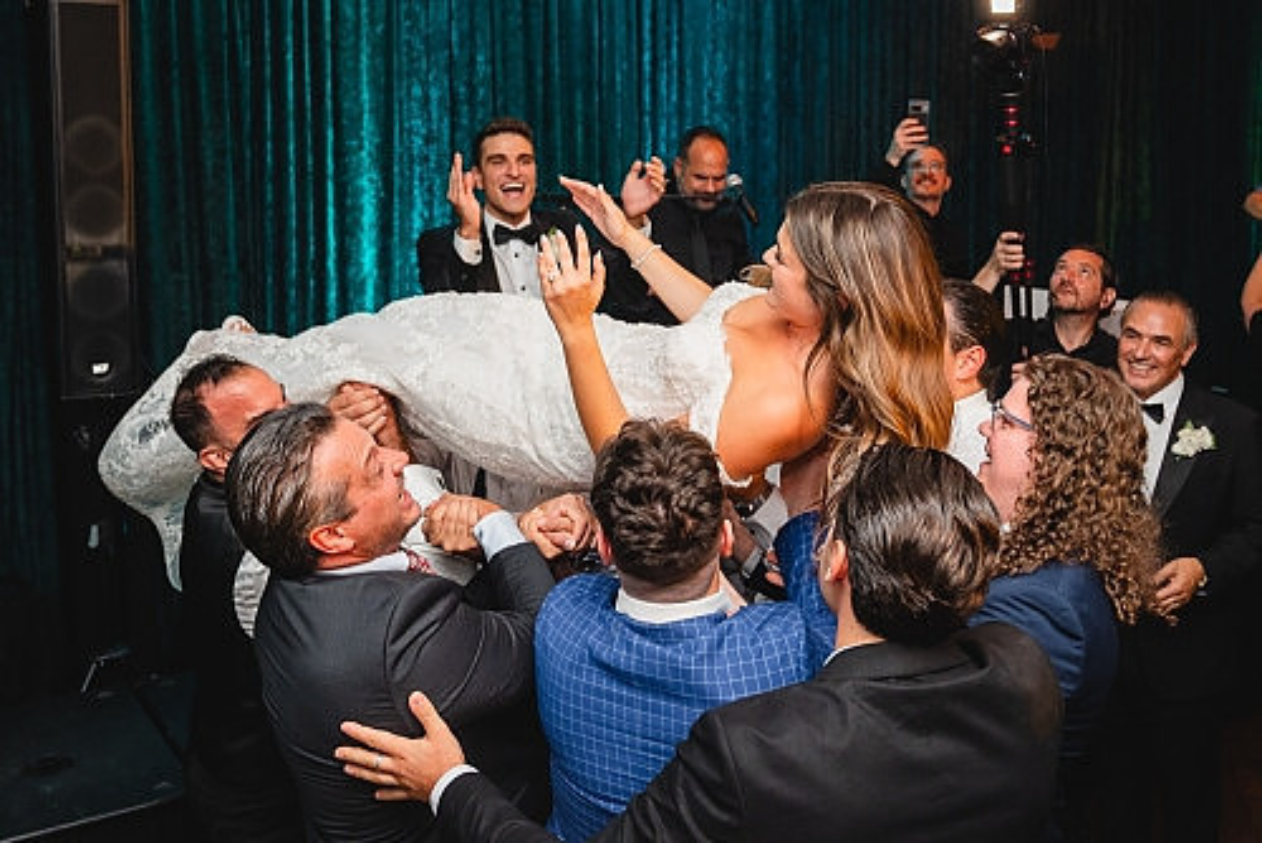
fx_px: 1409
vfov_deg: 33.0
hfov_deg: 48.3
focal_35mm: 40
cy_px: 282
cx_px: 654
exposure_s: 1/125
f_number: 4
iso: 3200
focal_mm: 30
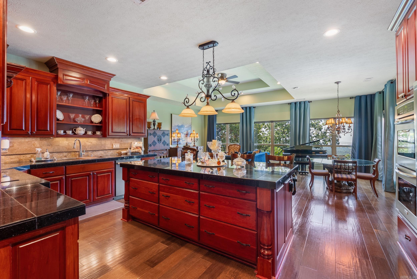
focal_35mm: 16
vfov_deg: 73.8
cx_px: 208
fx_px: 185
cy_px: 140
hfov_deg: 96.7
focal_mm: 16
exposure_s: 1/1.25
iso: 250
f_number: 9
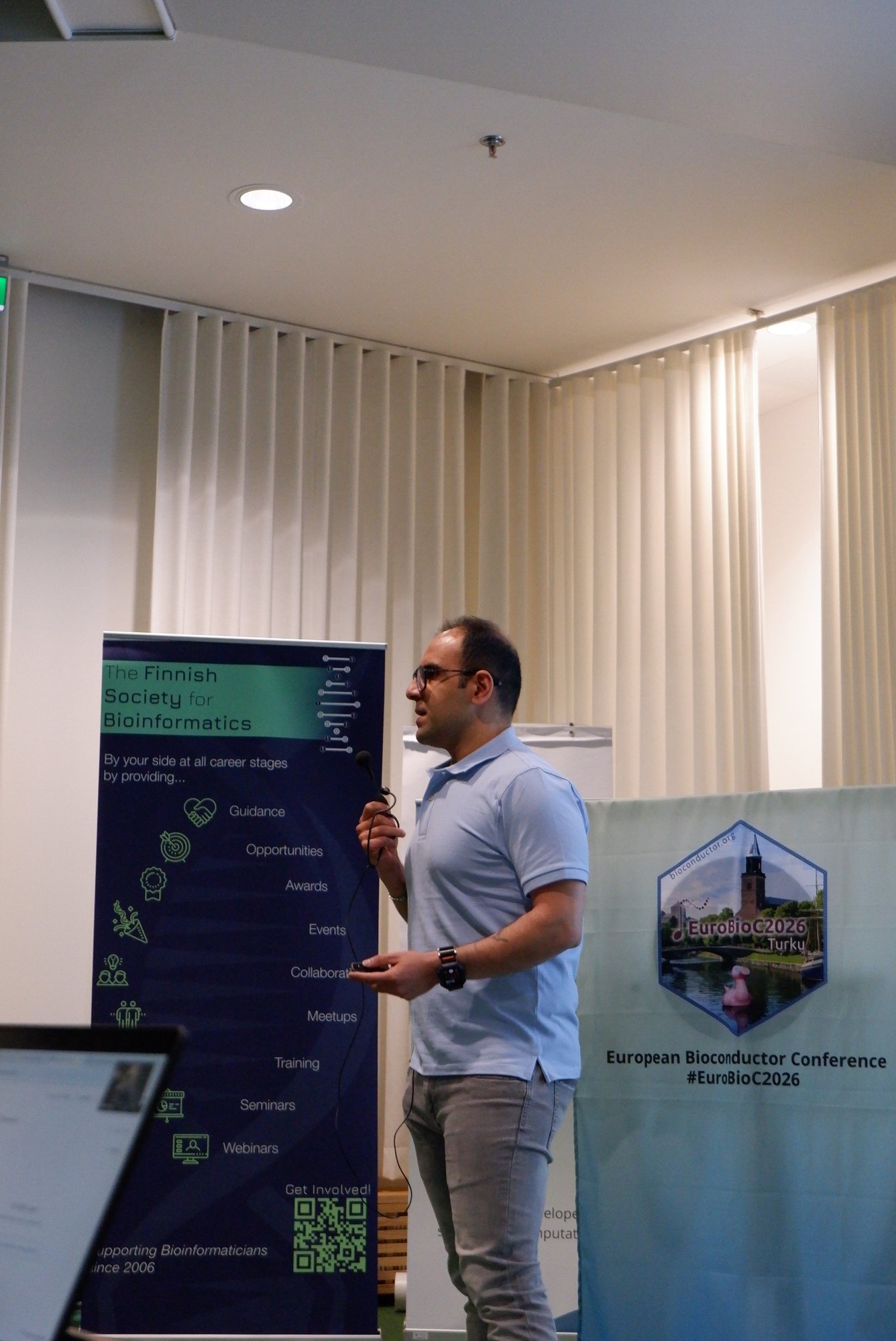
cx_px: 448
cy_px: 670
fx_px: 2013
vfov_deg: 36.9
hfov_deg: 25.1
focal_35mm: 54
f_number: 5.2
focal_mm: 36.3
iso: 4000
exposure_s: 1/160
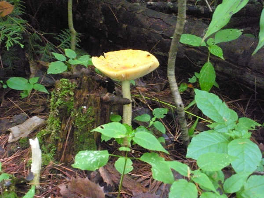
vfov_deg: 28.0
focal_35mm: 52
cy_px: 99
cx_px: 132
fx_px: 397
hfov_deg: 36.8
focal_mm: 9.1
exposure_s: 1/46
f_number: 4.4
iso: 1600
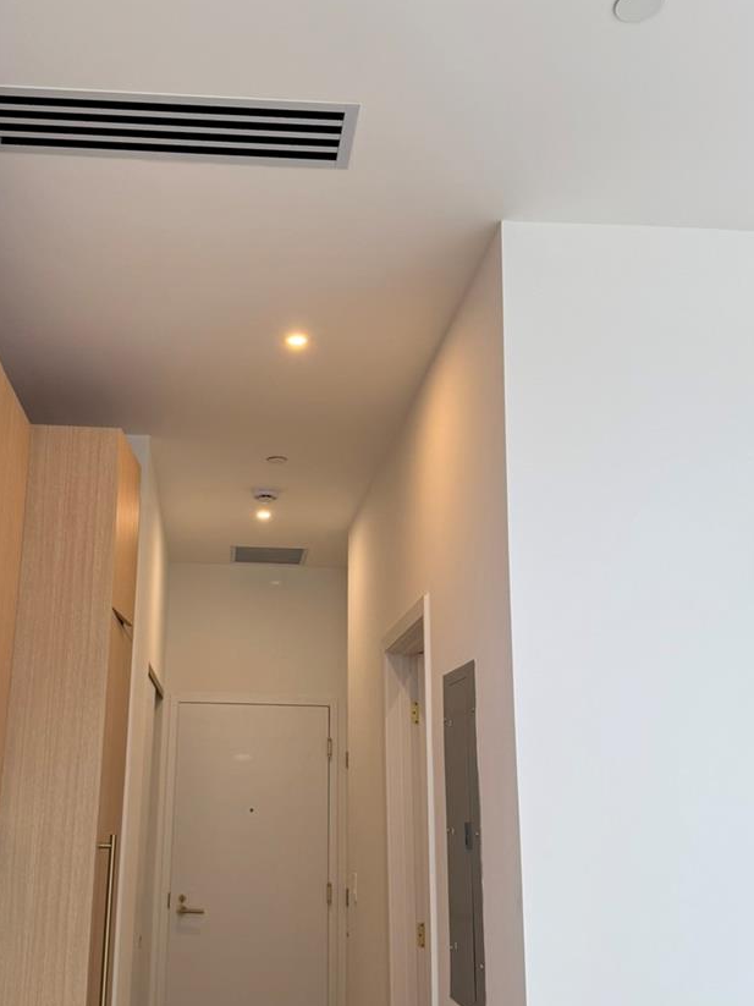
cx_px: 271
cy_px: 551
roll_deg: -1.6
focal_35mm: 35
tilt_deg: +13.4
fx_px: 1017
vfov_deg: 52.6
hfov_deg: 40.3
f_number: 1.78
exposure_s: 1/120
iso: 80
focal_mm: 6.76
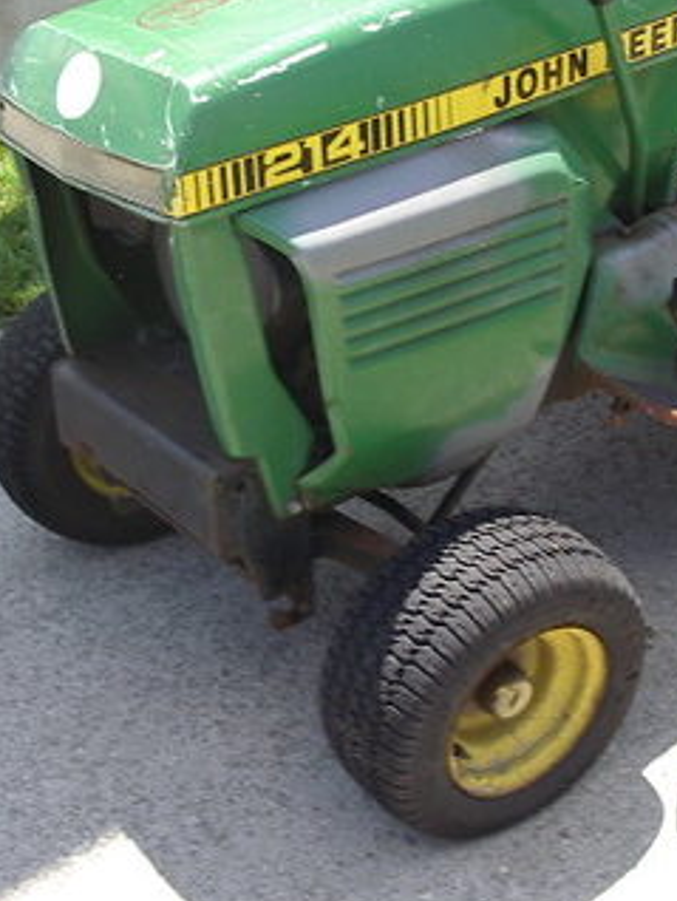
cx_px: 445
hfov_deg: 22.5
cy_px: 340
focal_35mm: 65
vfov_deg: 29.7
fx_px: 1693
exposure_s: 1/125
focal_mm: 5.8
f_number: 4.8
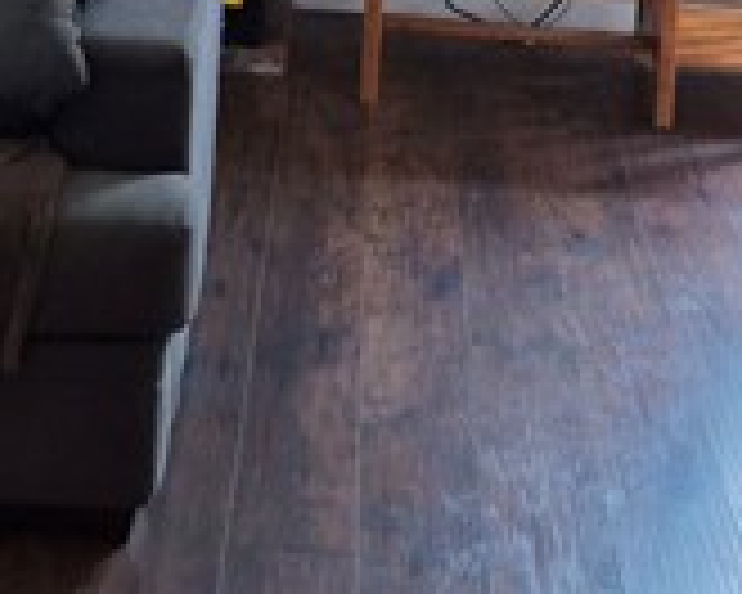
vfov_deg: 15.4
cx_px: 315
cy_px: -446
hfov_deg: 22.0
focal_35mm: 87
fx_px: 1911
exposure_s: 1/120
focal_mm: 5.4
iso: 400
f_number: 1.8
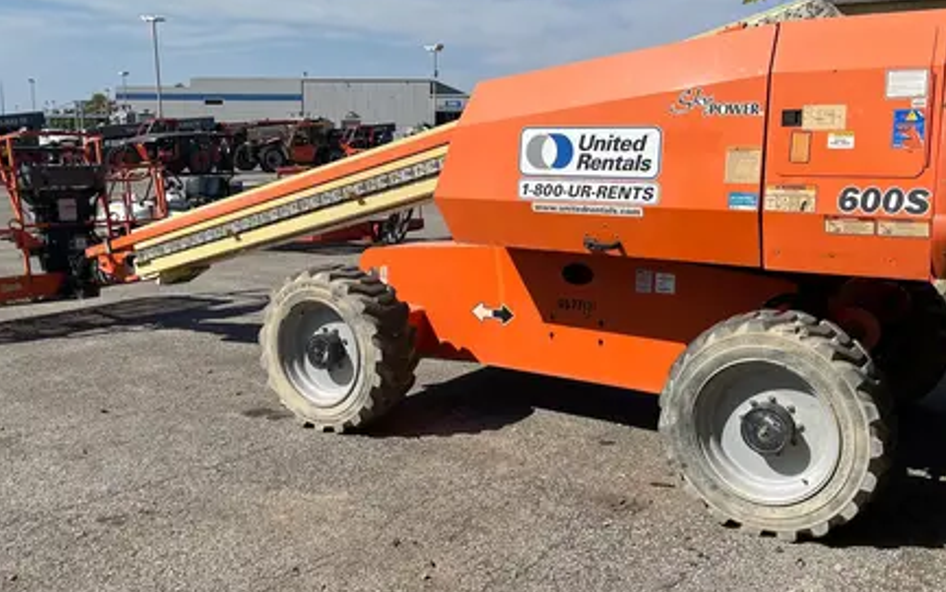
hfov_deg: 55.3
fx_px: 903
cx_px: 494
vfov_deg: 36.3
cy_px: 263
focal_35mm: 35
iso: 50
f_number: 1.6
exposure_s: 1/4854
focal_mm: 5.1
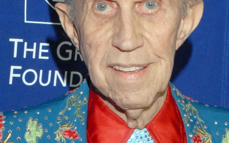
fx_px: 1598
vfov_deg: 5.0
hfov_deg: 8.2
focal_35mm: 256
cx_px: 112
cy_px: 278
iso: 400
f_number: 8
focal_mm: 40
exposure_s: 1/160
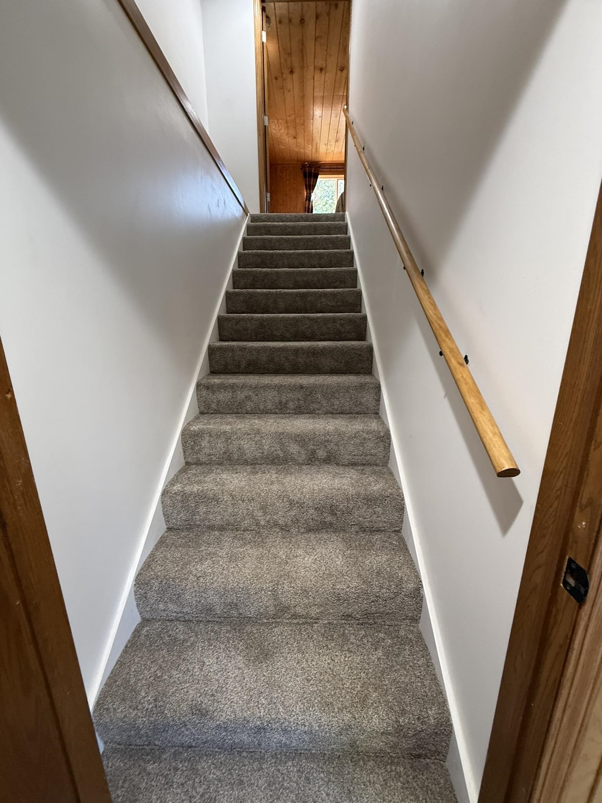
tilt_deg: -14.2
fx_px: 325
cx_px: 301
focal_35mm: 14
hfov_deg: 85.7
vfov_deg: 102.1
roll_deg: +0.8
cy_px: 402
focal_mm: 2.22
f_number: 2.2
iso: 400
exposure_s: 1/60
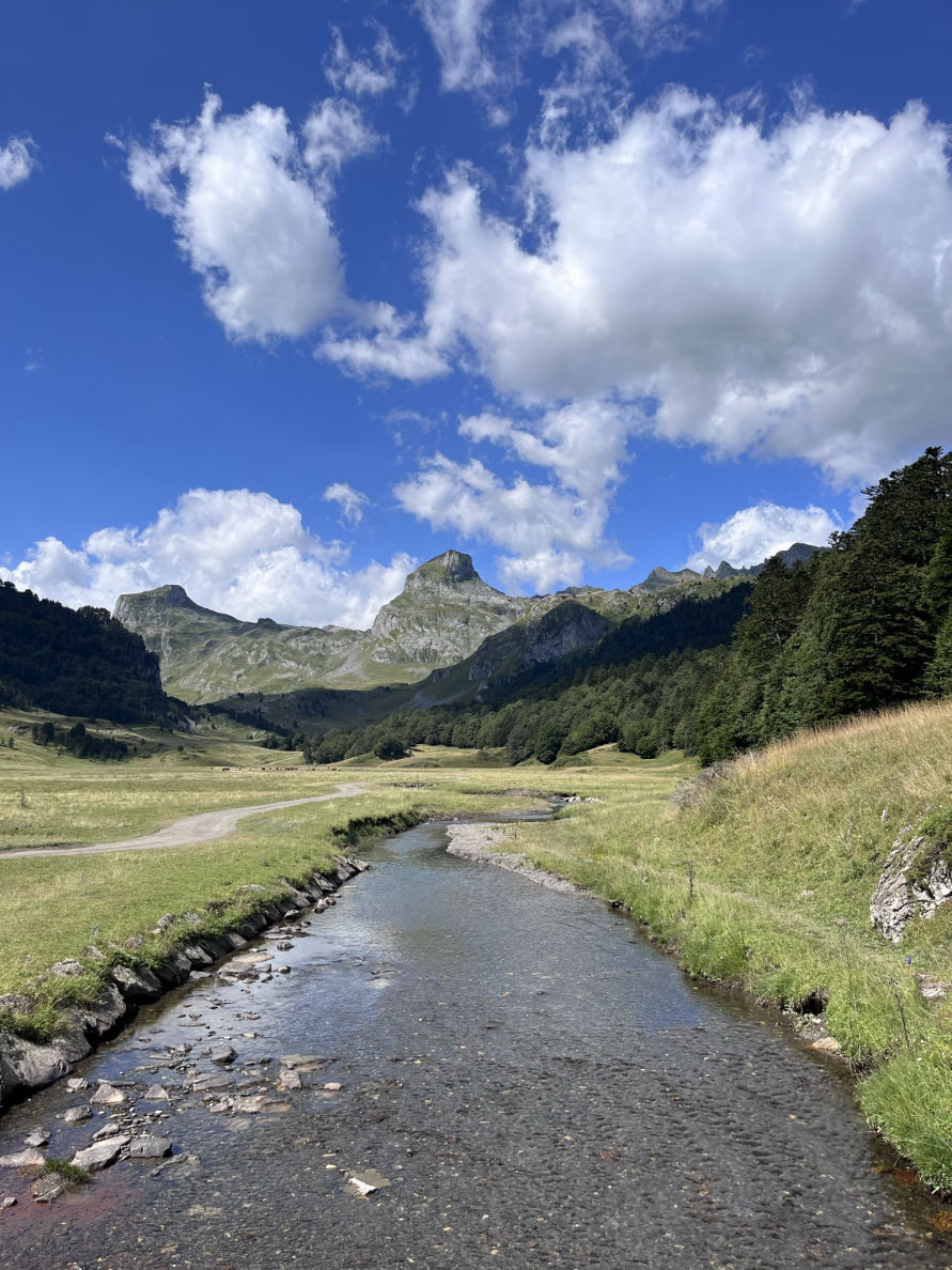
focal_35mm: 26
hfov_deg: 53.1
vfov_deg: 67.3
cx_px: 476
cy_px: 635
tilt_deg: +7.8
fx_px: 953
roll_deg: +0.8
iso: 50
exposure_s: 1/4484
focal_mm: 5.1
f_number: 1.6
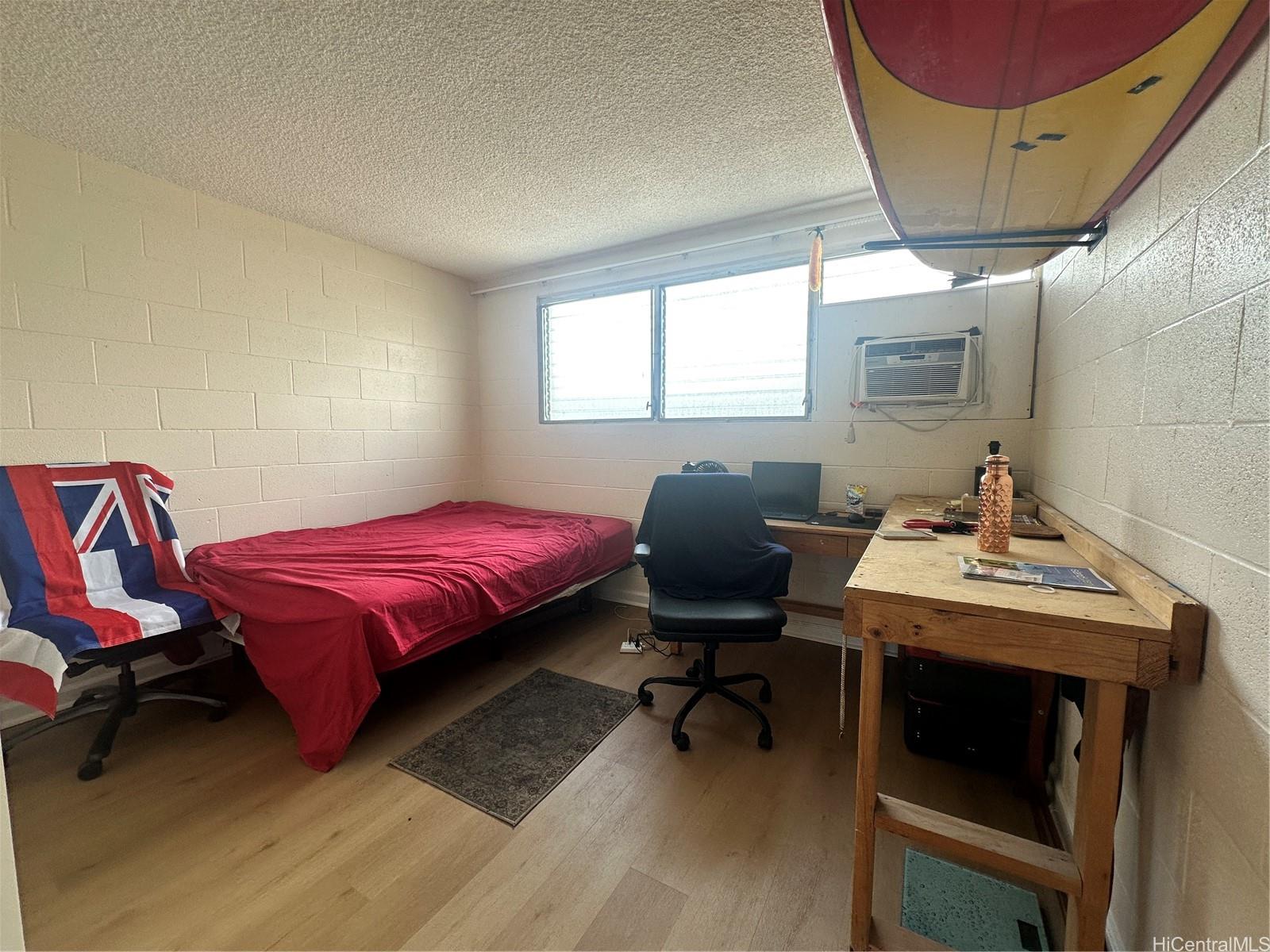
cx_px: 635
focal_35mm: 14
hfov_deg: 102.1
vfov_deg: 85.7
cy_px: 476
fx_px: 514
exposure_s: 1/99
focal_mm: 2.22
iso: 50
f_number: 2.2
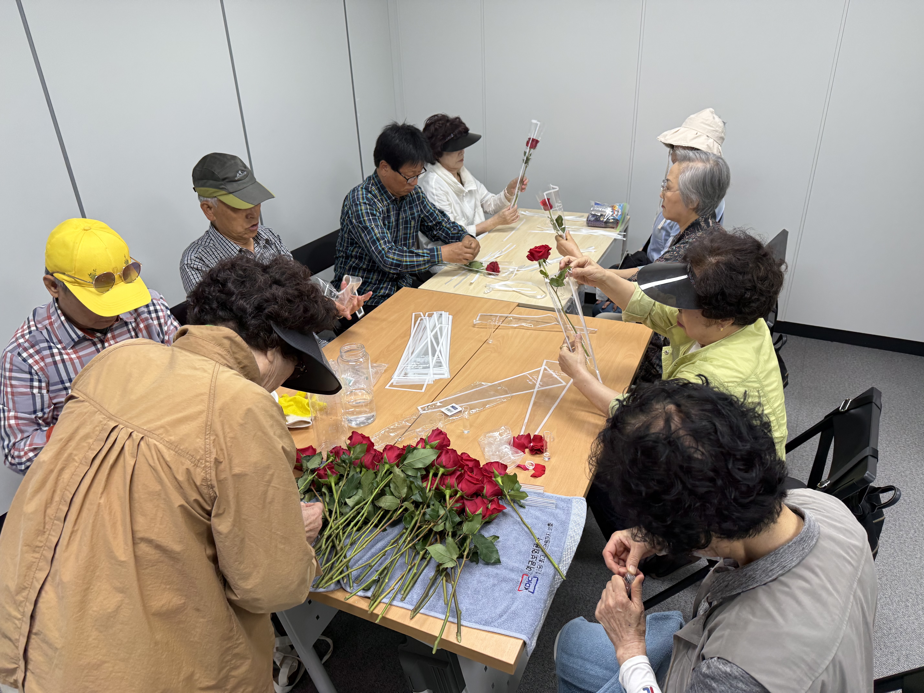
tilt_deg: -25.7
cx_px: 462
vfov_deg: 56.8
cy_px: 346
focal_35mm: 24
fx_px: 641
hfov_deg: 71.6
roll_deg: +3.9
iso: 160
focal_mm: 6.76
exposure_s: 1/120
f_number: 1.78
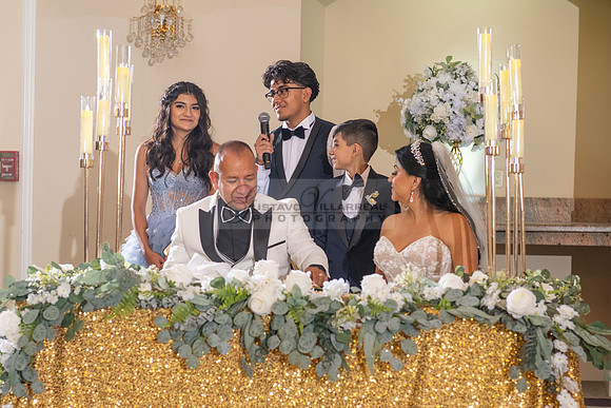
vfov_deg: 14.2
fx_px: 1631
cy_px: 251
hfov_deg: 21.2
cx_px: 287
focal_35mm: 96
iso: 800
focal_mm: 70
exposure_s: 1/160
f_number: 4
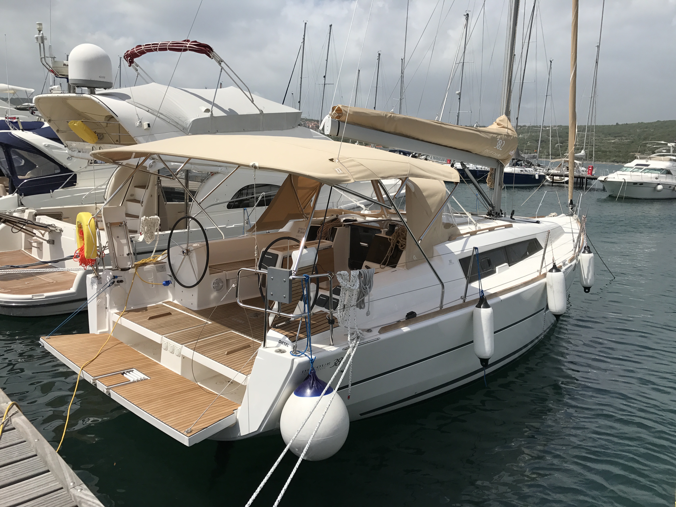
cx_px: 338
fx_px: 547
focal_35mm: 28
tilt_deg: -10.2
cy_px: 254
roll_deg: -2.3
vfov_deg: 49.7
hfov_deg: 63.4
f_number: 1.8
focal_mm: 3.99
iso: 20
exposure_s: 1/4808
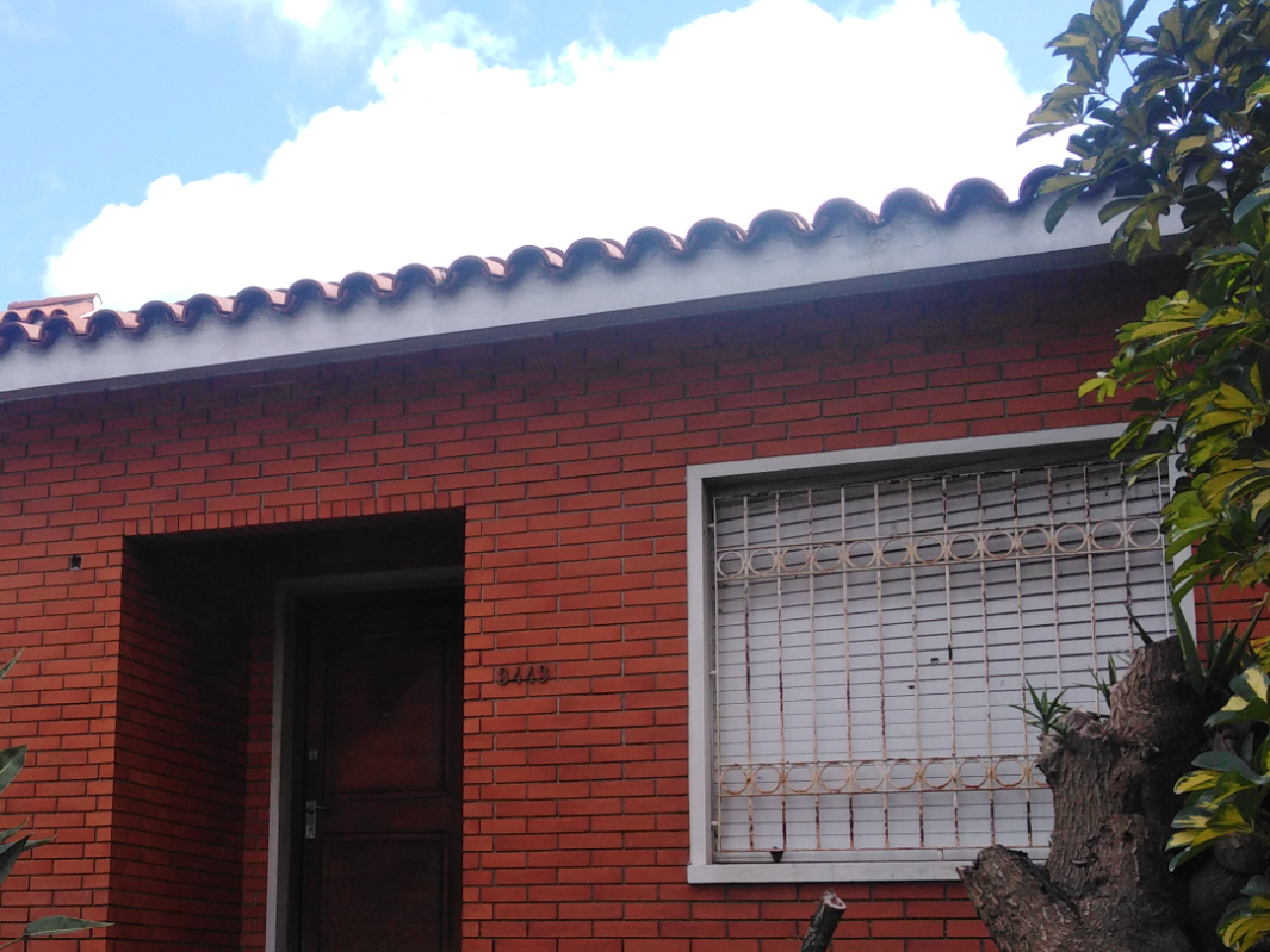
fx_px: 1835
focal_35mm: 50
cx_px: 408
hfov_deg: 37.7
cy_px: 702
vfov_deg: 28.7
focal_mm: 3.46
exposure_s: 1/459
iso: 100
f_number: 2.2
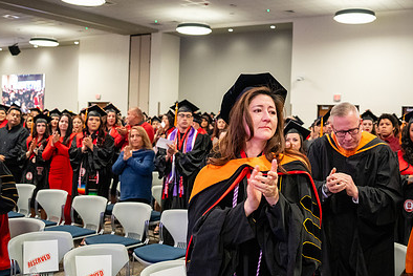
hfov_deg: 44.2
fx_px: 505
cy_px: 139
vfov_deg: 30.5
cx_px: 254
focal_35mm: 44
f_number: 2.8
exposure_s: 1/200
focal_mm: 24
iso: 3200
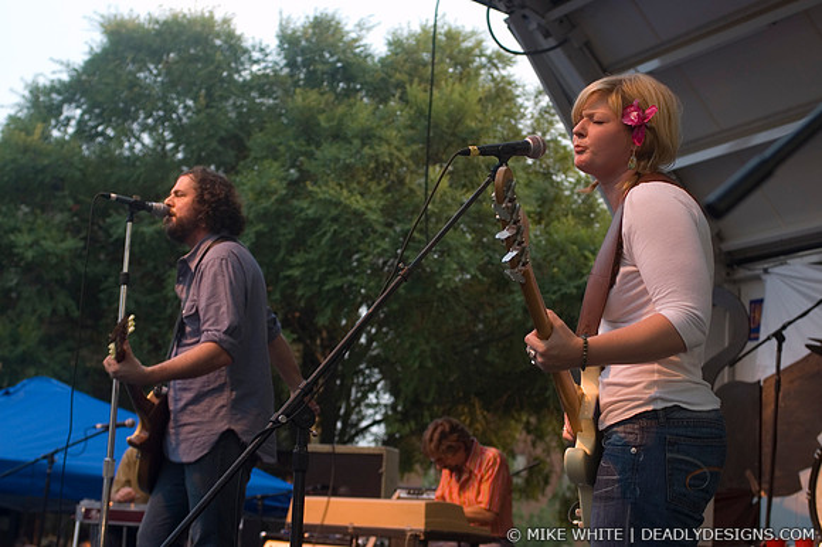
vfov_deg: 20.6
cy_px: 274
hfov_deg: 30.5
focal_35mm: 66
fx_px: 1506
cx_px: 411
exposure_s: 1/125
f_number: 4
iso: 200
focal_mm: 44
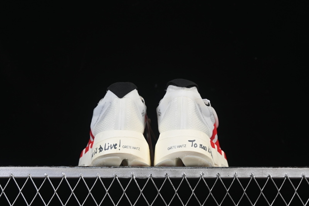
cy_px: 103
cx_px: 154
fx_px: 644
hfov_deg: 27.0
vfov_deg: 18.2
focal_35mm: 75
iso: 160
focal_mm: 50
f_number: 8
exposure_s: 1/80
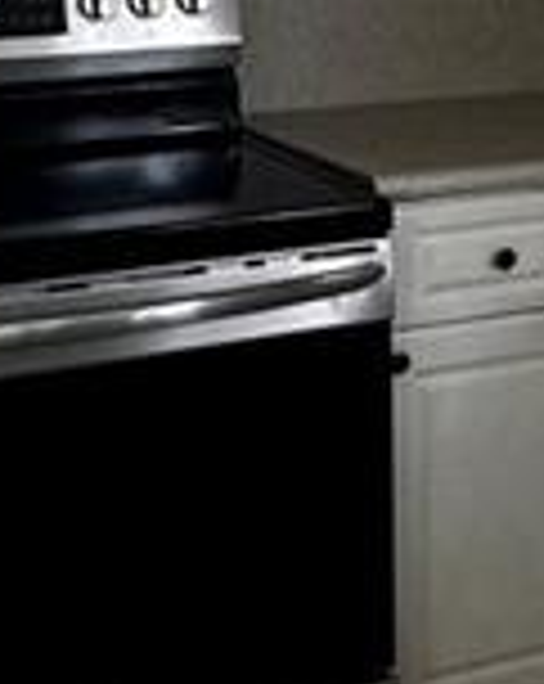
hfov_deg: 13.4
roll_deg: -1.2
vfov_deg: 17.3
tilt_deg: -4.1
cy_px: -40
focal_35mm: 108
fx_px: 2180
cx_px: 805
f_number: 2.2
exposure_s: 1/99
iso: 125
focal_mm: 2.22
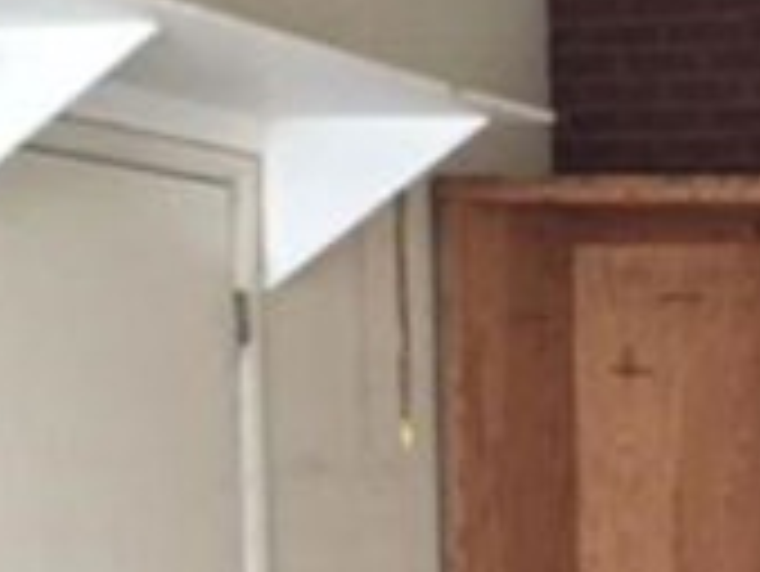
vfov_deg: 13.1
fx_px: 2417
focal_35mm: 110
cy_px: 676
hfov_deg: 16.4
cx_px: 1120
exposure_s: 1/15
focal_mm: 4.15
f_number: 2.2
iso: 320
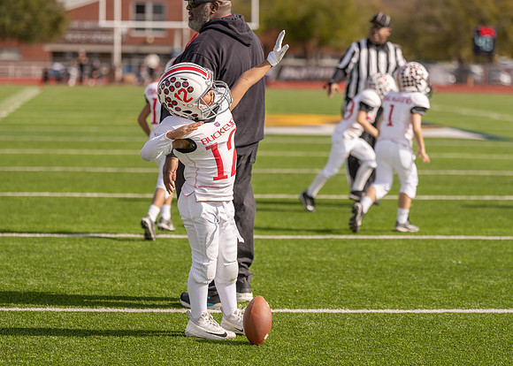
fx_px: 1997
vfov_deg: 10.5
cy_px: 181
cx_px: 242
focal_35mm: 137
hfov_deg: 14.6
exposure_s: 1/2500
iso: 100
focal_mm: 118
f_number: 2.8
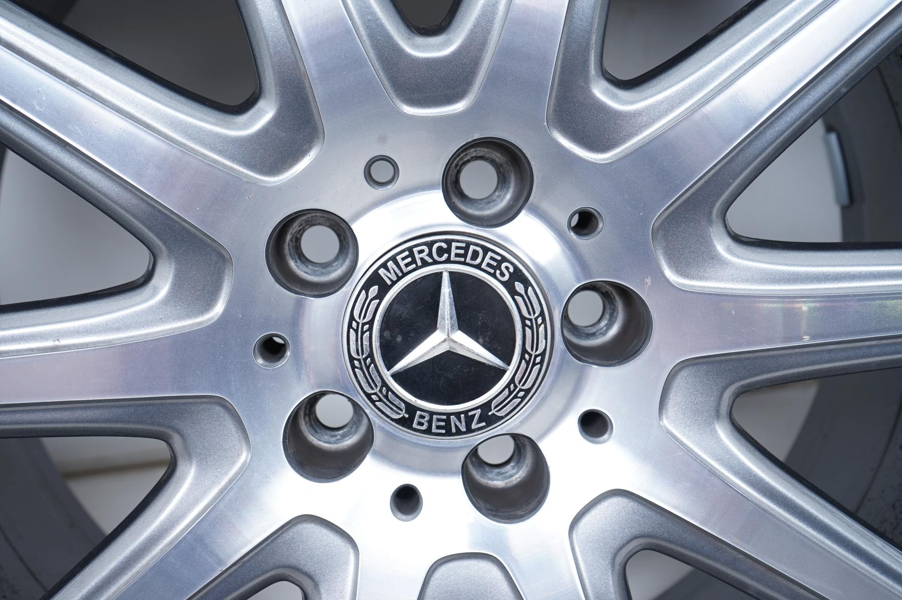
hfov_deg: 47.4
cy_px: 300
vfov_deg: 32.6
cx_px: 451
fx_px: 1026
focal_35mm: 41
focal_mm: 41
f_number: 7.1
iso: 250
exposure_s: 1/125
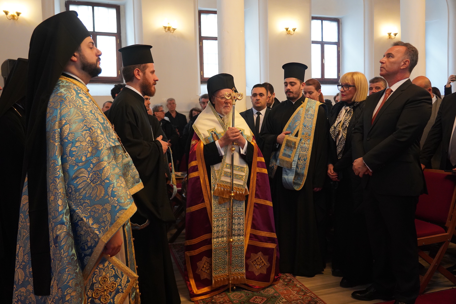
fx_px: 367
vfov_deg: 45.0
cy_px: 152
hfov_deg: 63.7
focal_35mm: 29
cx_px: 228
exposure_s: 1/160
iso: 5000
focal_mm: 29
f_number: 4
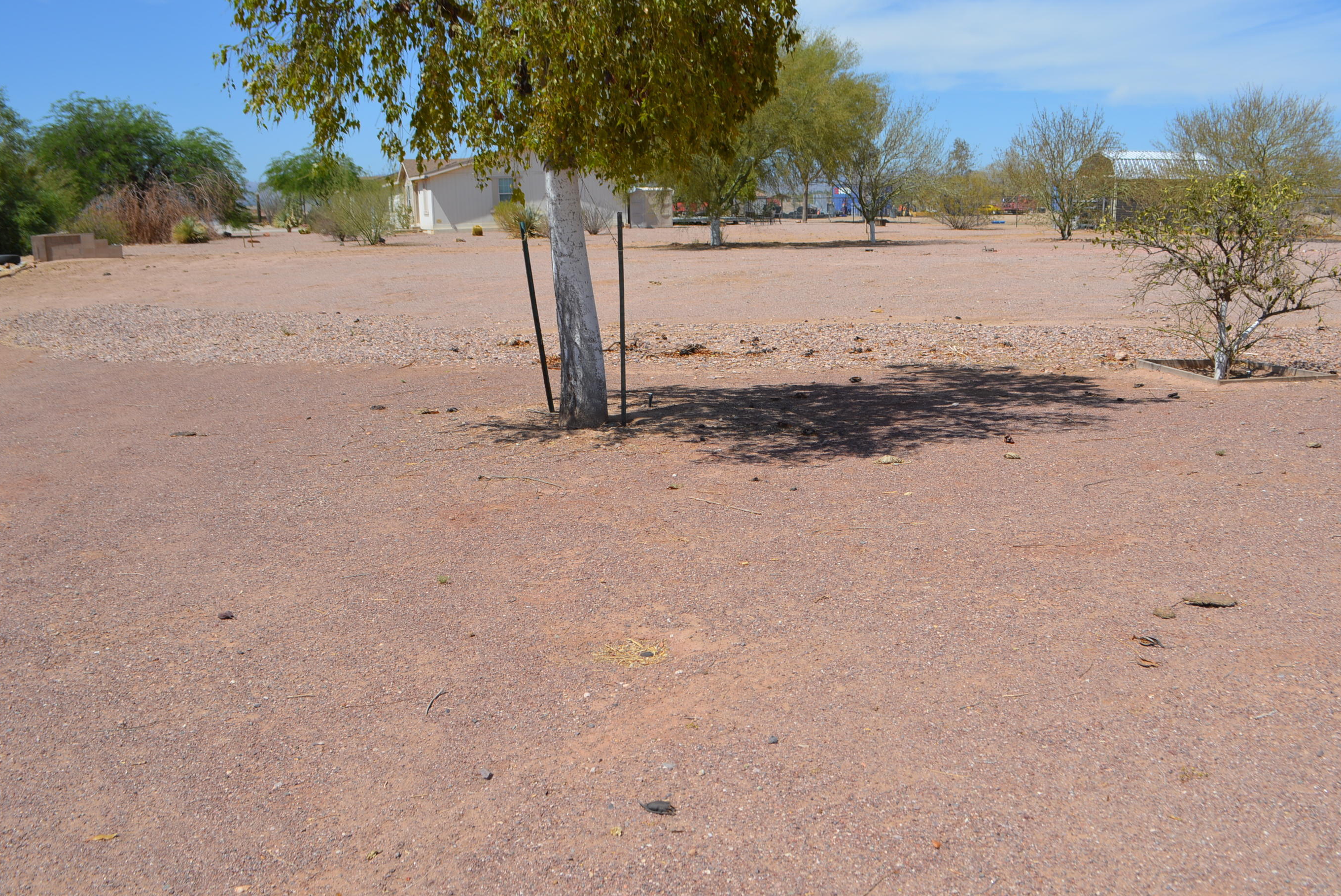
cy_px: 462
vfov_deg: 40.0
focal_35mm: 33
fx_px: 1230
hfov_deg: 57.1
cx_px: 715
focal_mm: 20
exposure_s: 1/250
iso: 100
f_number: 8
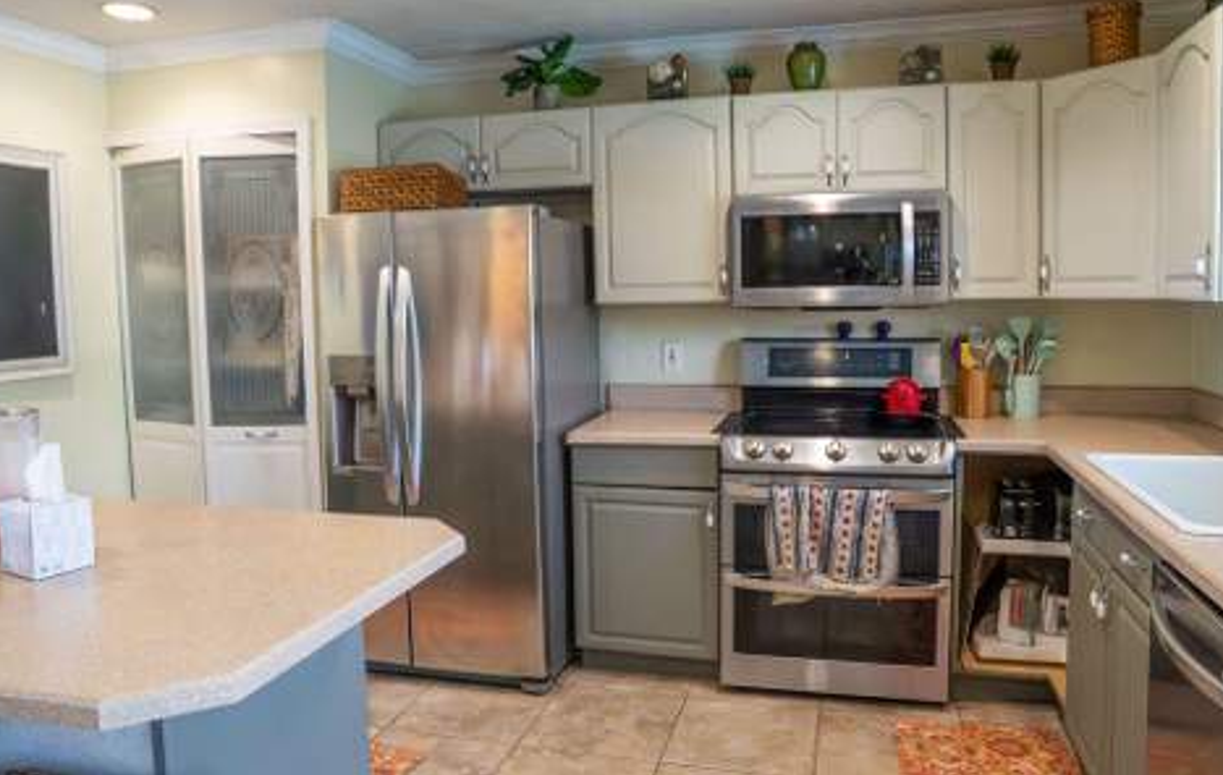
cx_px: 622
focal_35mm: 26
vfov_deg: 48.0
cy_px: 354
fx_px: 870
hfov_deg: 70.2
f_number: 3.5
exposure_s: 1/1000
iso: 20000
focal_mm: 24
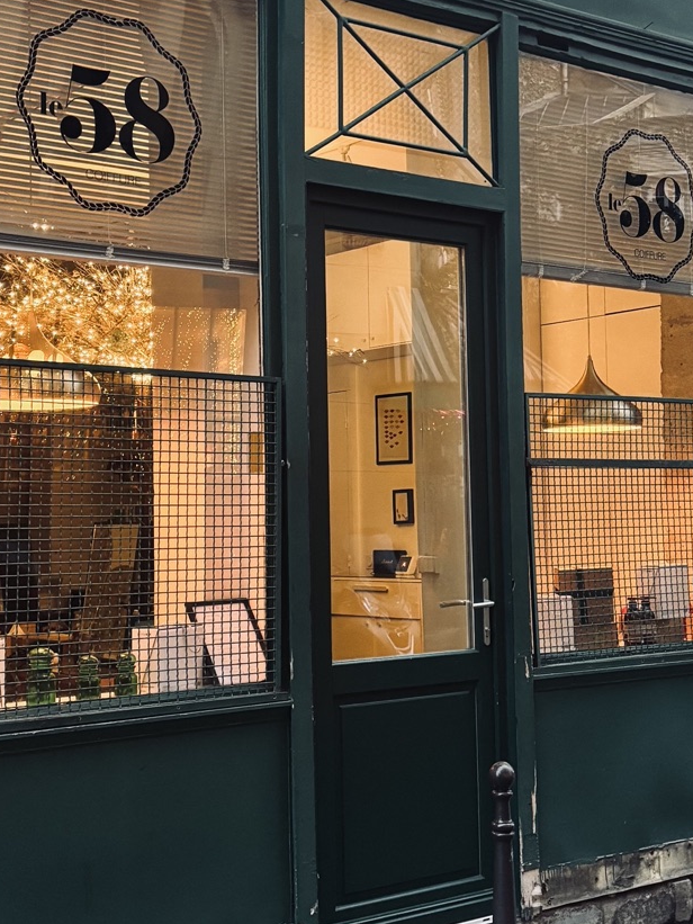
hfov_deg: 25.7
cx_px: 367
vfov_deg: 33.7
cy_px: 400
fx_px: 1521
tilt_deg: +3.7
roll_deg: +0.8
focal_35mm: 57
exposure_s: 1/25
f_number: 1.6
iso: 500
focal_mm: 5.96
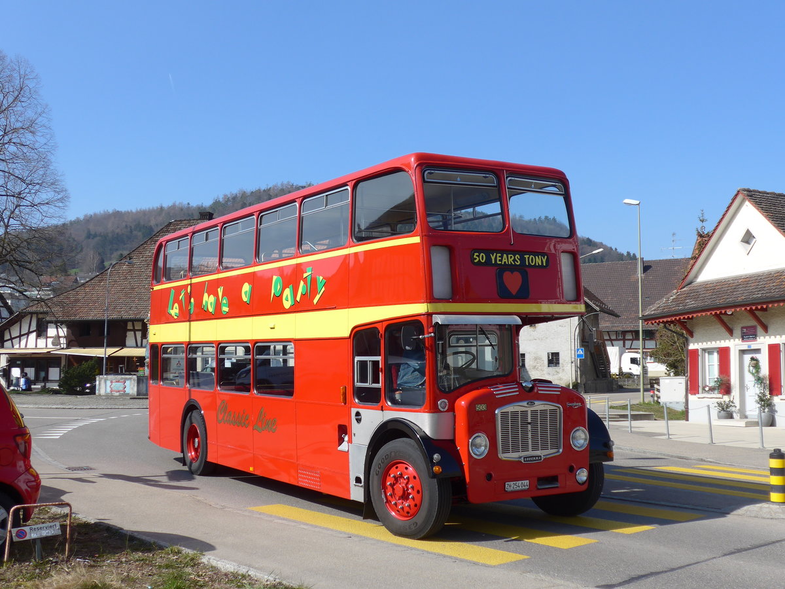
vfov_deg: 35.1
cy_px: 294
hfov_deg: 45.8
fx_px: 930
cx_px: 392
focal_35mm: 41
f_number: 2.8
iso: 80
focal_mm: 8.4
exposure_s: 1/1300
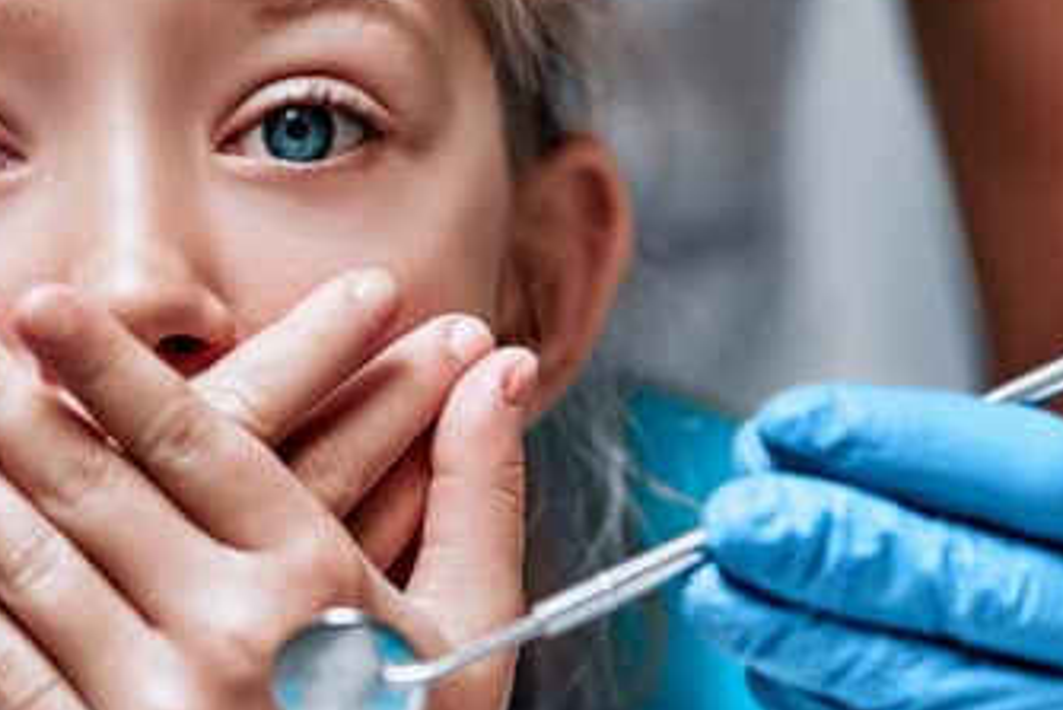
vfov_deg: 6.0
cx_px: 165
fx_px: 6764
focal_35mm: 229
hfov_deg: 9.0
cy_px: 322
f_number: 2
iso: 500
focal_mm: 85
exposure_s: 1/320
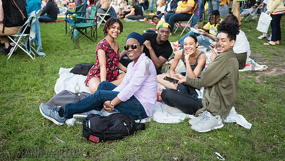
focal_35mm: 39
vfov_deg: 30.4
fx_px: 295
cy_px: 61
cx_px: 132
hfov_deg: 51.5
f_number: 3.2
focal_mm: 32
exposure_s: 1/320
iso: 800
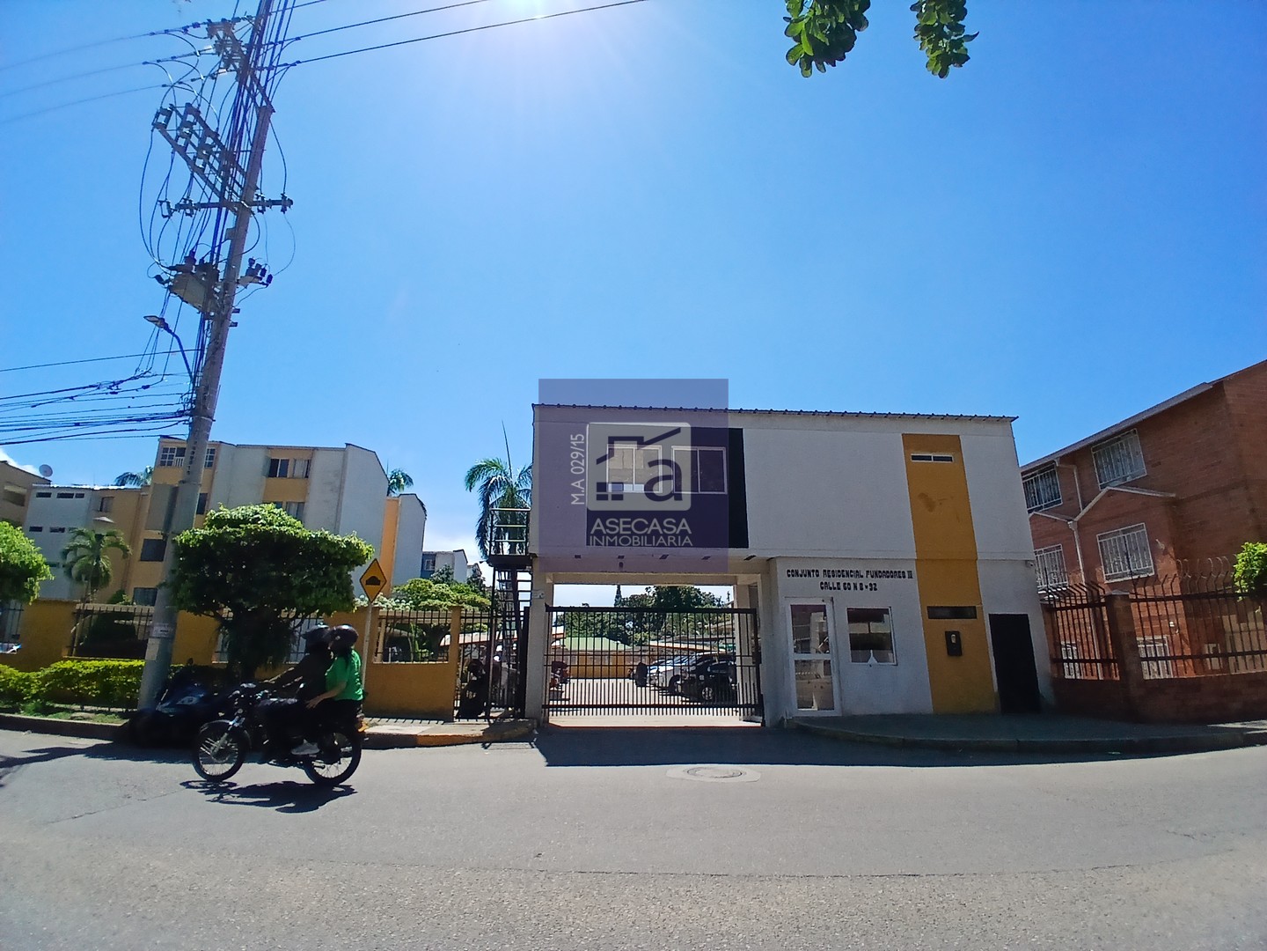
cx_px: 634
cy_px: 476
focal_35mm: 17
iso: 50
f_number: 2.2
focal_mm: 1.4
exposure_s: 1/1427
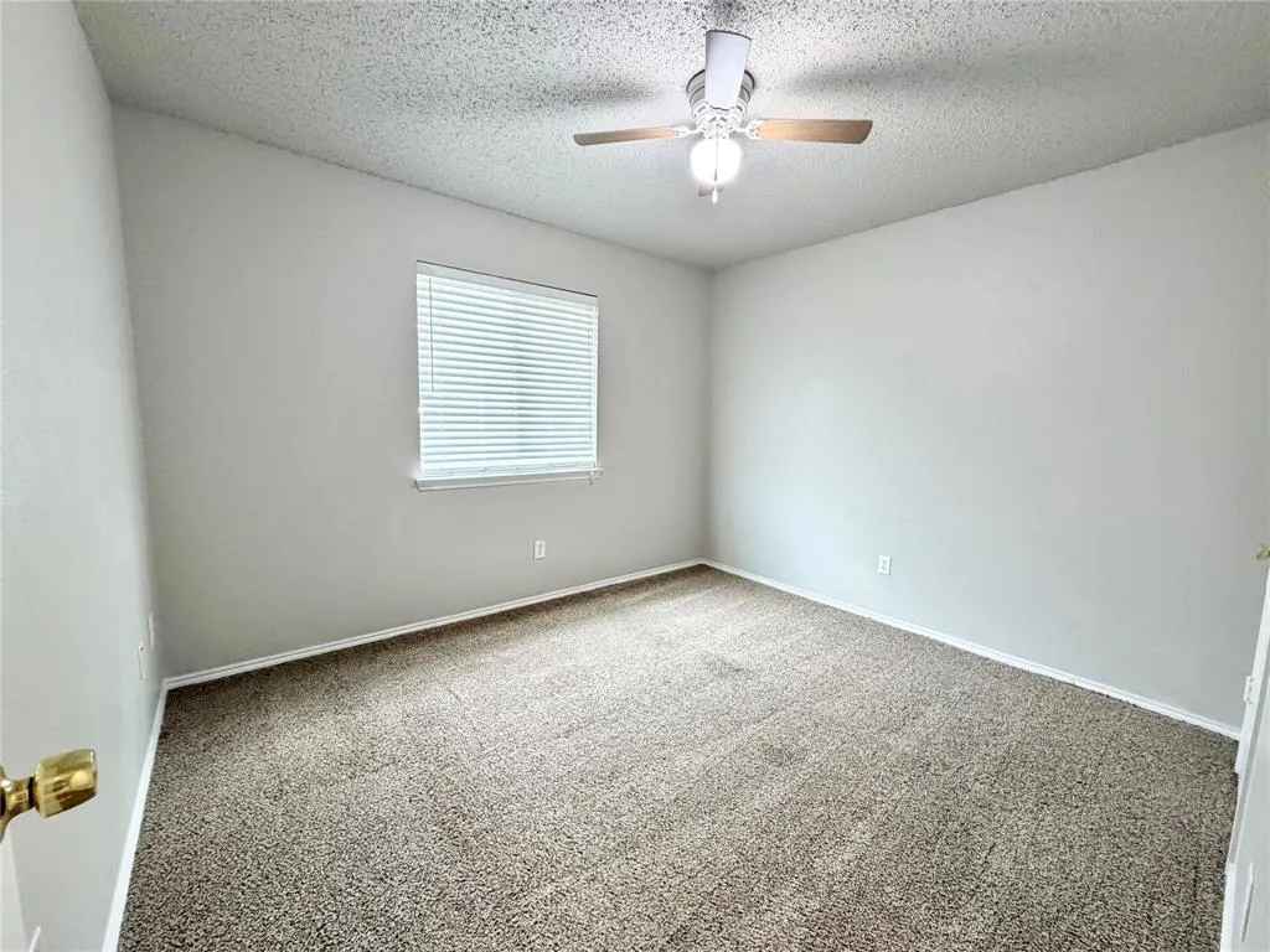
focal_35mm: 14
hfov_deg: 102.1
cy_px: 476
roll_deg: -0.9
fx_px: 514
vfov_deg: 85.7
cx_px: 635
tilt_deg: -6.6
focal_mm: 2.22
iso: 320
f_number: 2.2
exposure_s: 1/60
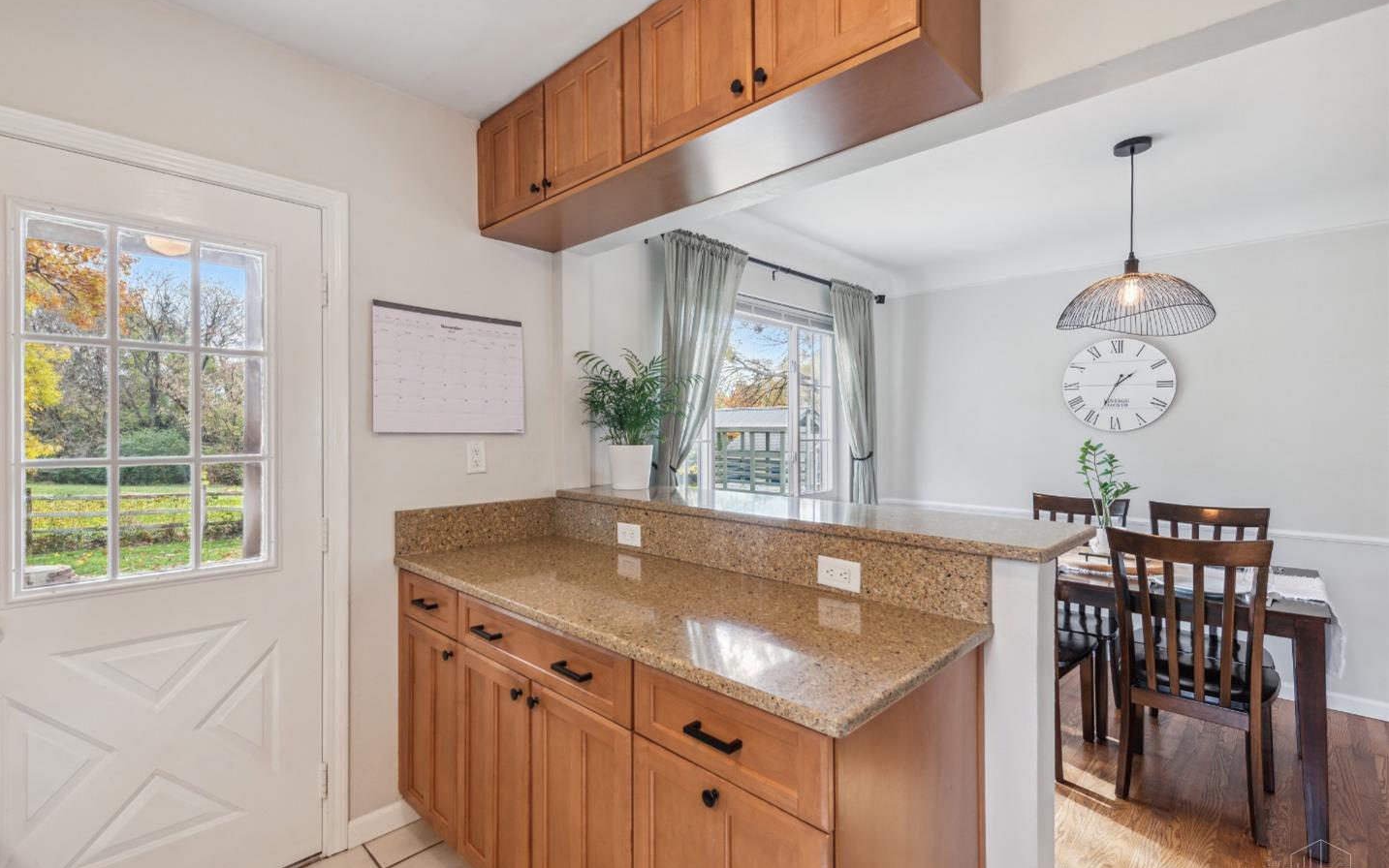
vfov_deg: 71.3
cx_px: 663
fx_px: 606
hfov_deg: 97.7
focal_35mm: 16
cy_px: 432
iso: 100
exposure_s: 1/6
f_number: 8
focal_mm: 15
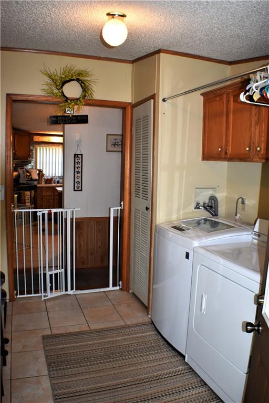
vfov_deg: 53.1
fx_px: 403
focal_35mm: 36
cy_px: 202
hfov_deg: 36.9
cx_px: 134
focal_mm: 24
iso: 800
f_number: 4
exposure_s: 1/160
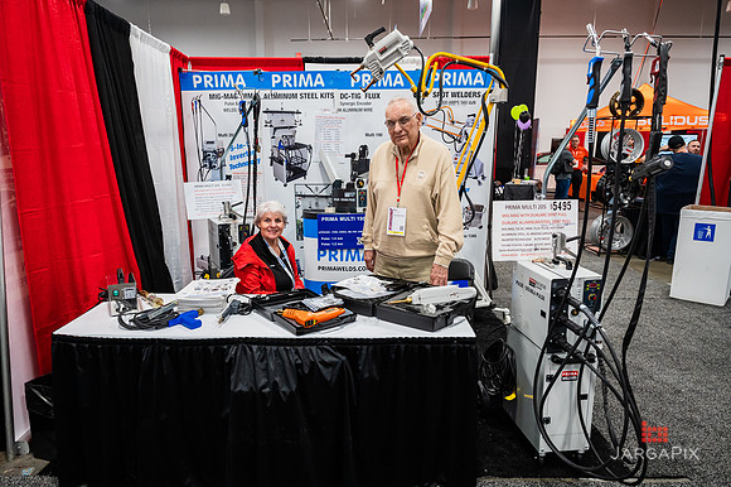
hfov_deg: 71.5
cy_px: 247
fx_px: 507
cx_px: 352
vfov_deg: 51.3
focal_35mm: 25
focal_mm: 24
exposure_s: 1/200
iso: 3200
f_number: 4
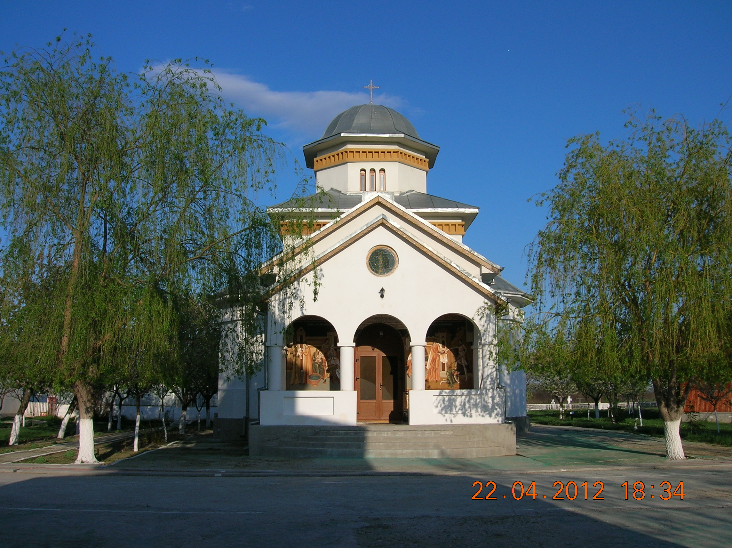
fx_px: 718
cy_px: 274
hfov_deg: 54.0
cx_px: 366
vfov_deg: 41.7
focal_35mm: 34
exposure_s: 1/670
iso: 50
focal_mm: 5.7
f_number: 4.9
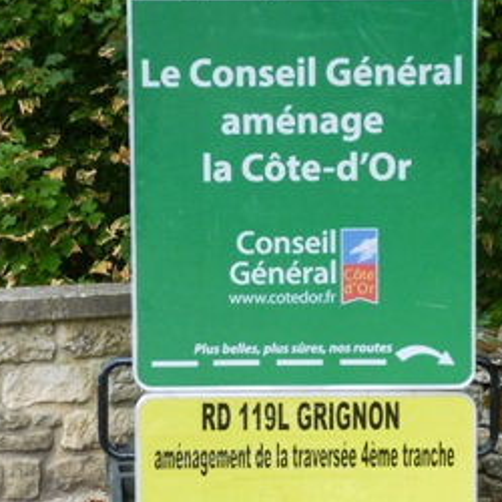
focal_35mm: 95
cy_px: 245
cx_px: 259
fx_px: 1559
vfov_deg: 18.3
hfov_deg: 18.3
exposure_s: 1/100
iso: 100
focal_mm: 10.7
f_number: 4.3
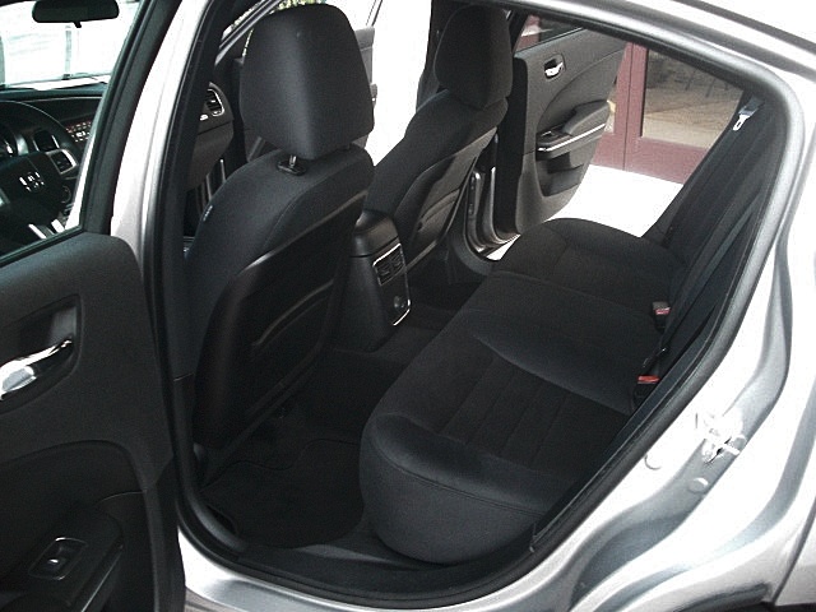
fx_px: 849
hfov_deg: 51.4
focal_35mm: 36
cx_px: 408
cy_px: 306
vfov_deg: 39.7
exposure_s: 1/100
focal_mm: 6.3
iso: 800
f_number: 2.8
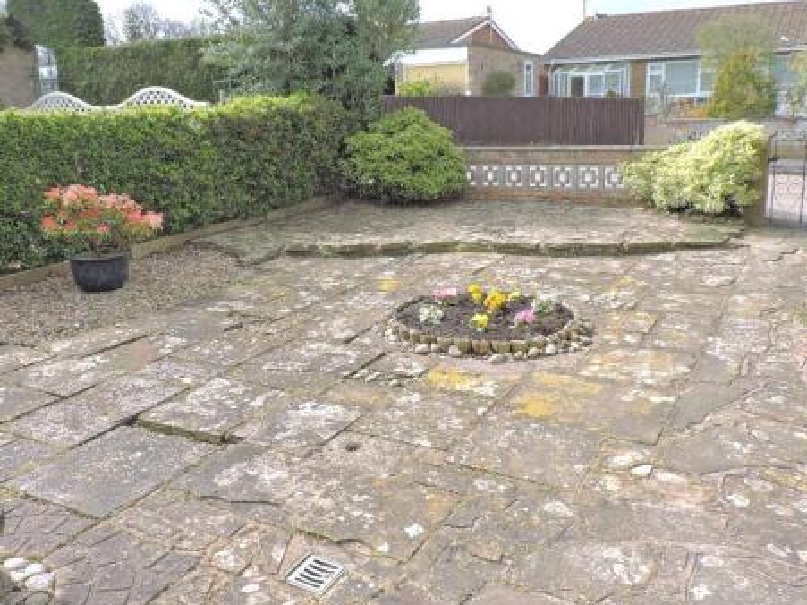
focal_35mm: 31
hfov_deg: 58.4
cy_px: 289
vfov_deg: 45.4
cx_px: 407
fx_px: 723
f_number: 3
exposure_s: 1/200
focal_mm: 4.3
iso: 100
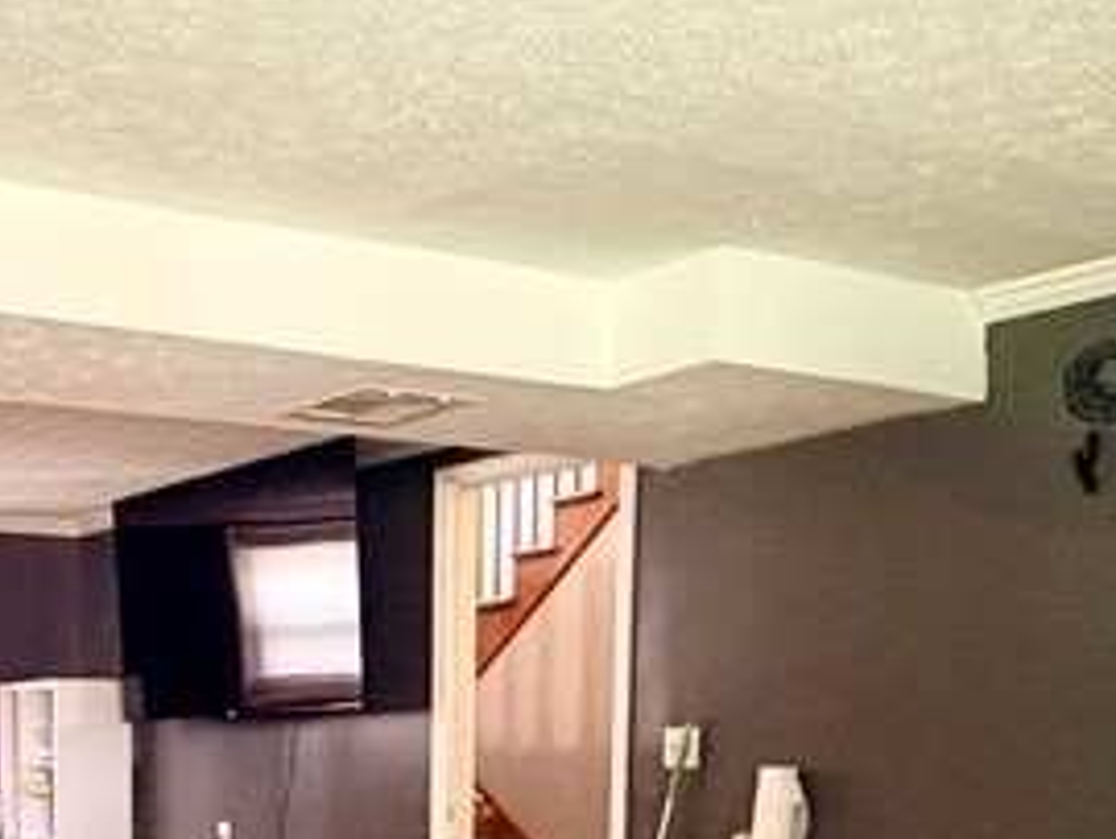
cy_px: 922
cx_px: 58
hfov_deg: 33.7
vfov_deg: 25.6
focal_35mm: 53
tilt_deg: -5.8
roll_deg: +0.6
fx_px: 1710
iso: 500
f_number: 2.2
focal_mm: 2.22
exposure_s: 1/60
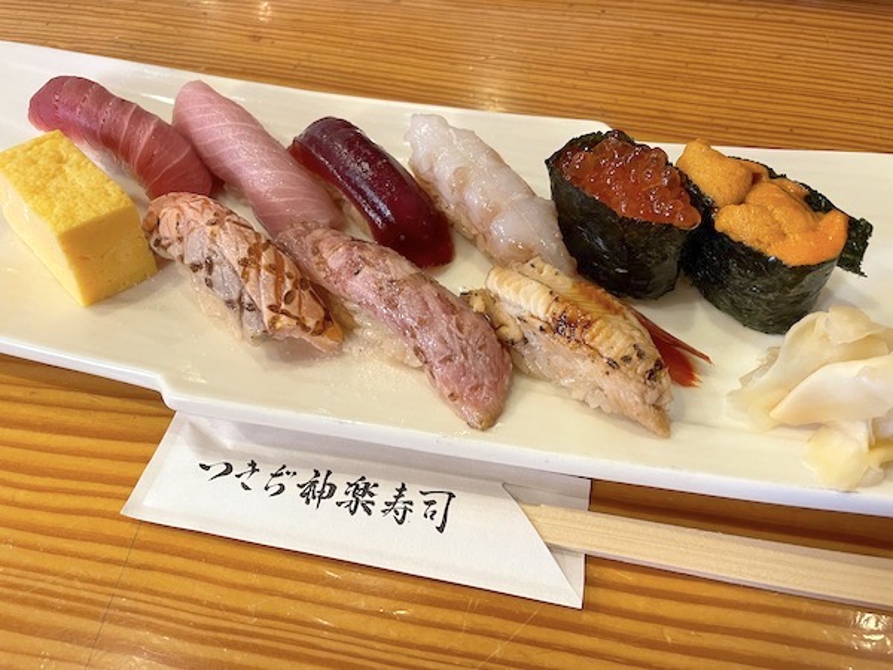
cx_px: 446
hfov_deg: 67.3
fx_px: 671
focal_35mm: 26
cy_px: 335
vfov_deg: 53.1
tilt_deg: -56.0
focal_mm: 4.2
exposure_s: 1/50
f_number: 1.6
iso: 160
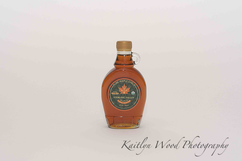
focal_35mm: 85
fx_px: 571
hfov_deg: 23.9
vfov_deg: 16.1
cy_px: 80
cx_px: 121
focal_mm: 85
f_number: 13
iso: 400
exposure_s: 1/100
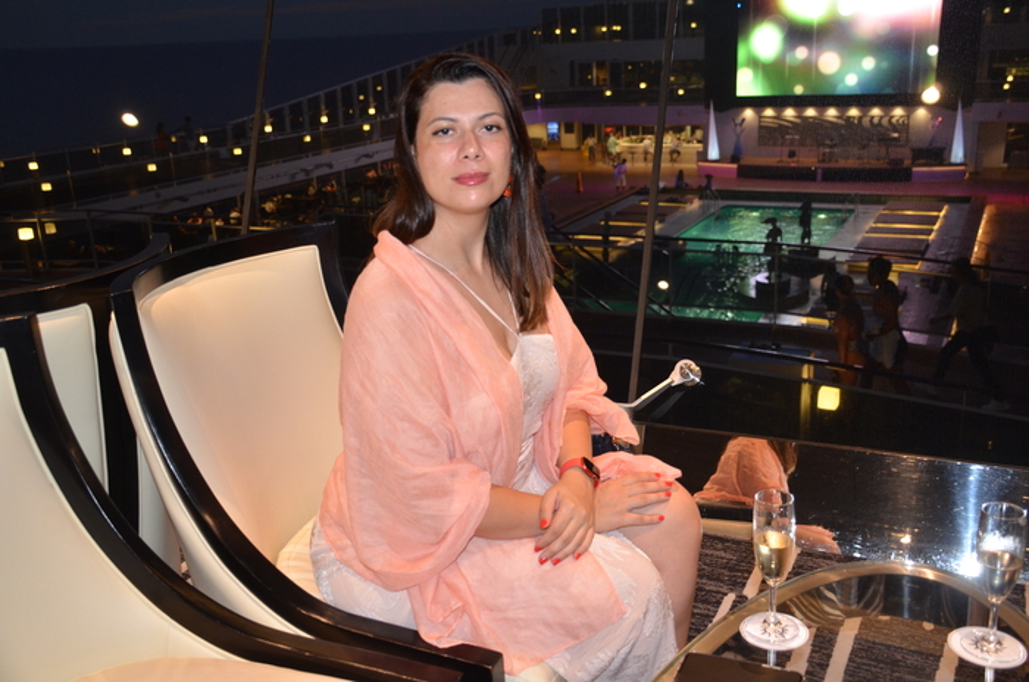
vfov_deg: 36.7
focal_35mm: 36
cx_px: 514
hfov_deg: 53.2
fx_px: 1027
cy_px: 341
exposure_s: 1/60
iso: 800
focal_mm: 24
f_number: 3.8
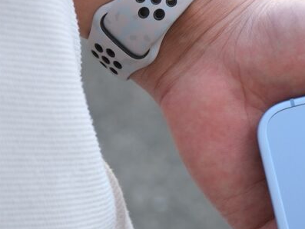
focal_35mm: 241
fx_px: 2124
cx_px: 456
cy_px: 138
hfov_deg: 8.1
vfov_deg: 6.2
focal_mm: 55
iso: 250
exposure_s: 1/125
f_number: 5.6
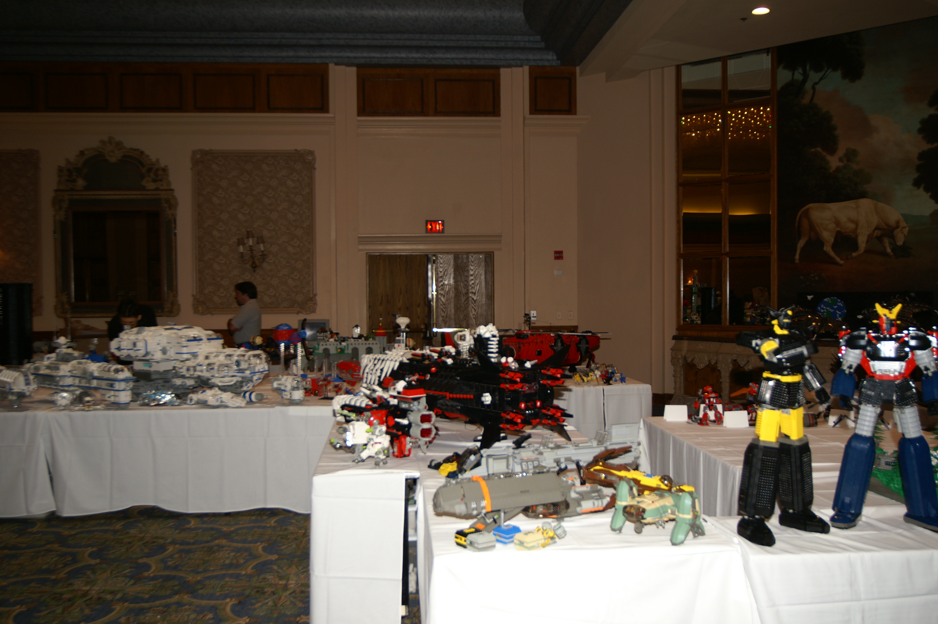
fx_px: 859
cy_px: 312
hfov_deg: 57.3
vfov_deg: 39.9
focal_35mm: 33
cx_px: 469
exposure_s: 1/60
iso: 200
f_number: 4
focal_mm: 22
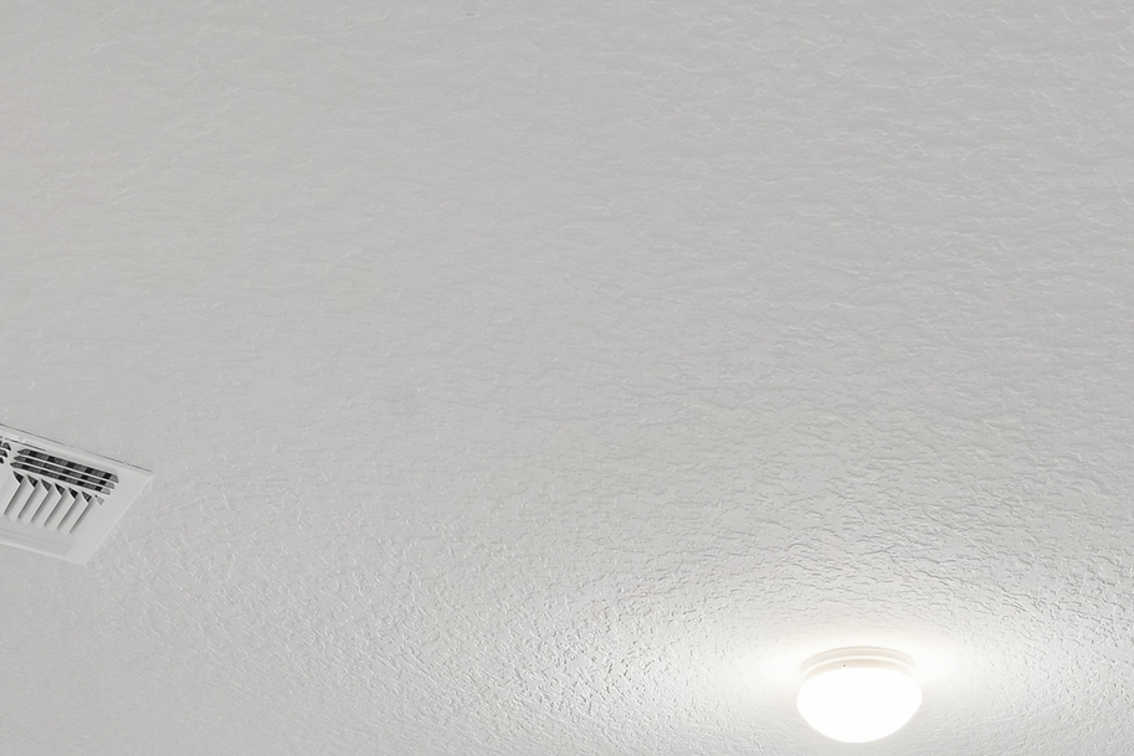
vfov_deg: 22.7
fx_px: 1449
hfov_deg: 42.6
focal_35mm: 46
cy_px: 1190
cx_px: 660
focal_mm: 14
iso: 400
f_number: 8
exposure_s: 1/8
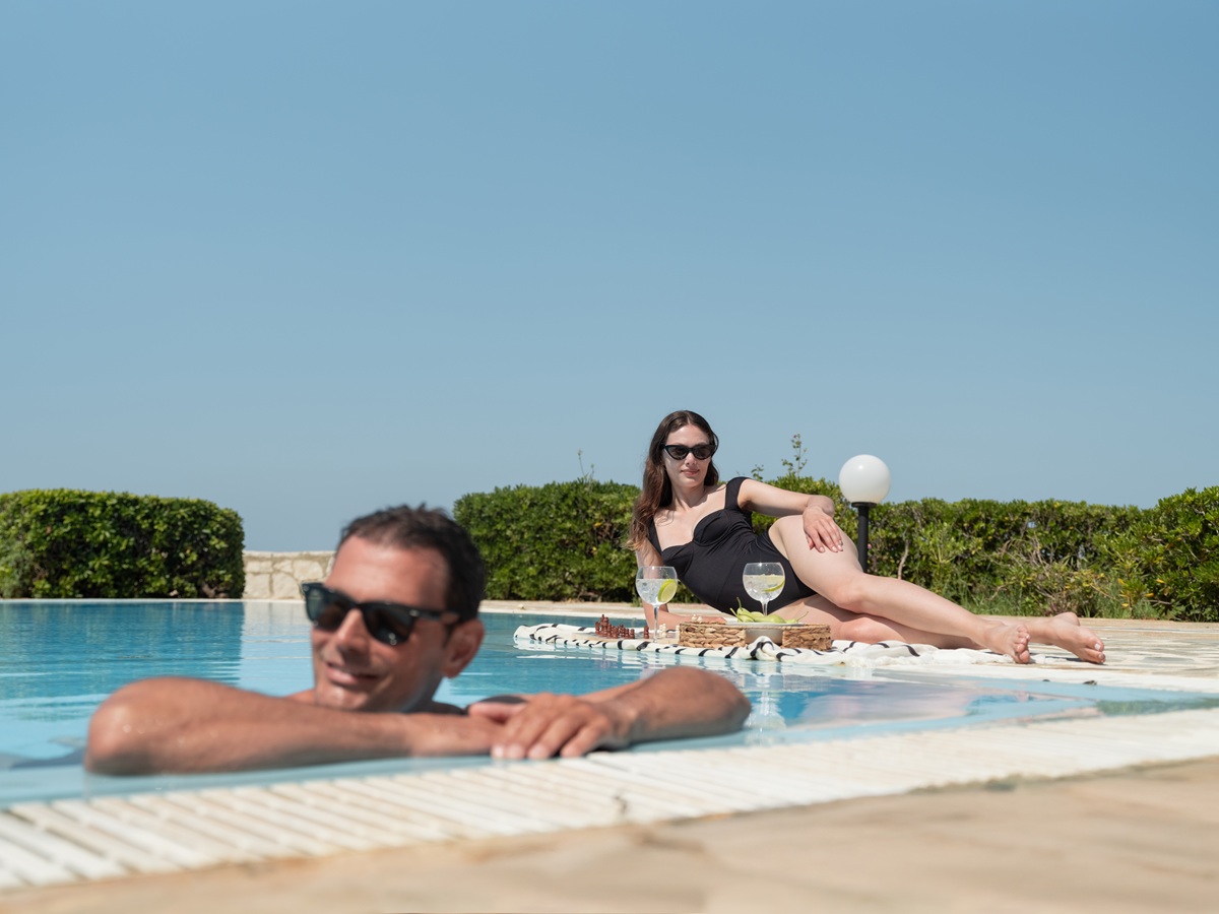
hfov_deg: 42.9
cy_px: 457
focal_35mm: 44
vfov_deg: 32.9
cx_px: 610
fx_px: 1549
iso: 400
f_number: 4.5
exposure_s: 1/4000
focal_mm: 55.5
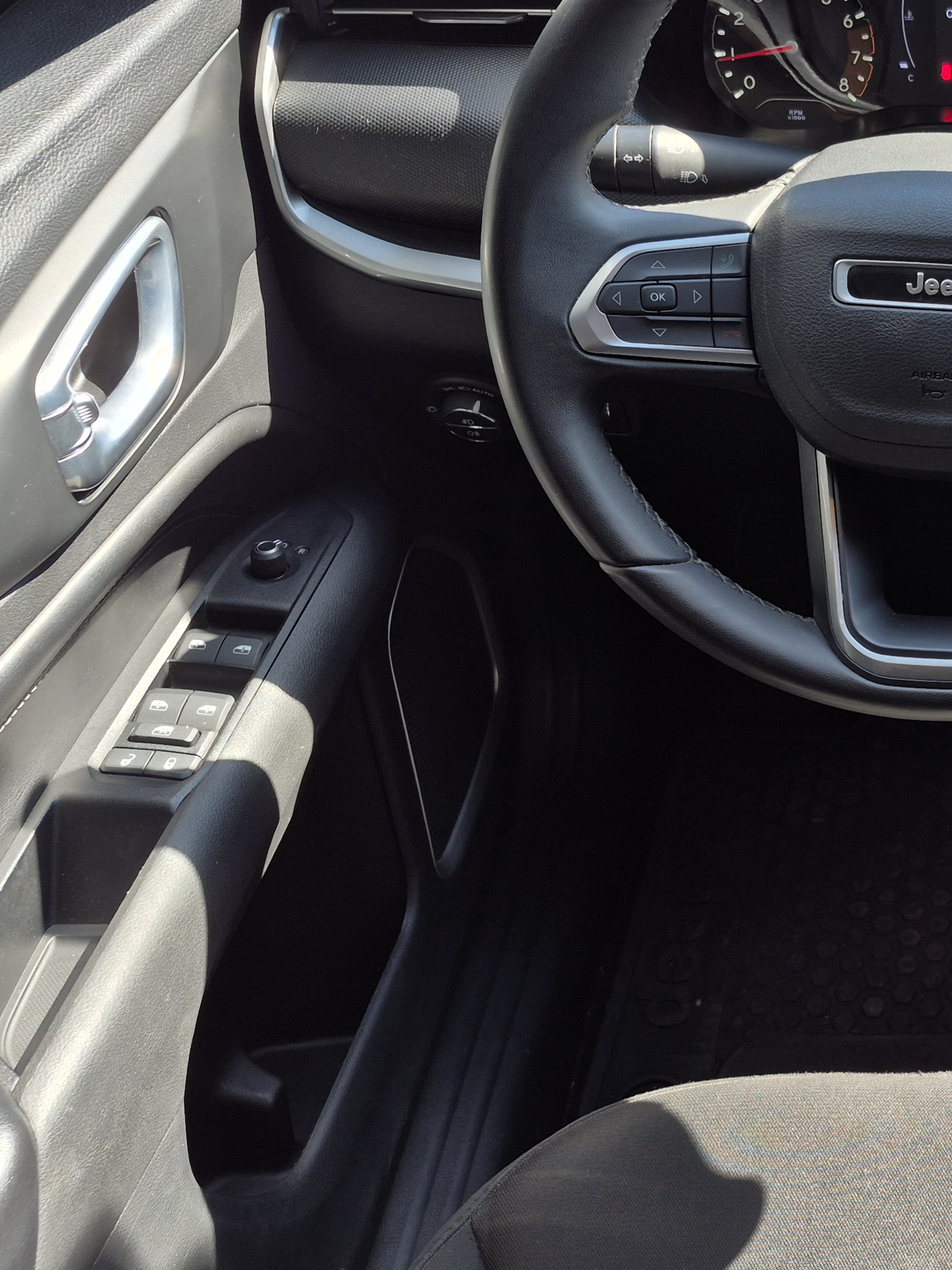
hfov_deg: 29.2
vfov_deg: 42.8
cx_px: 1084
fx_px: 1614
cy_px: 523
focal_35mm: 44
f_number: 1.8
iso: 25
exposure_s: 1/195
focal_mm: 5.4
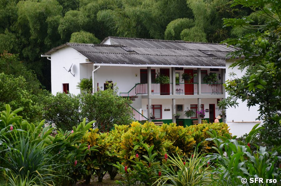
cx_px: 140
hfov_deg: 23.4
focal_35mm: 87
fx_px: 678
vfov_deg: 15.6
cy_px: 93
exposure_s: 1/160
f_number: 5
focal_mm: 58
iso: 200
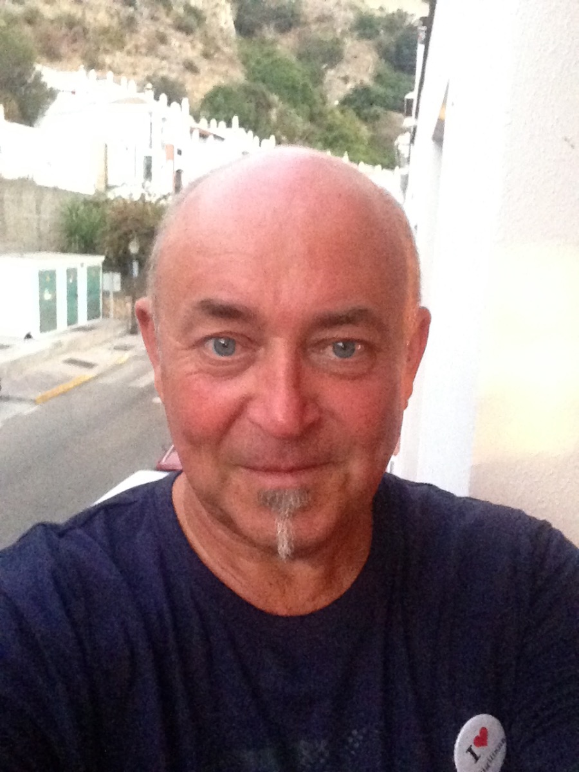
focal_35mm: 35
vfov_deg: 52.6
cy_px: 386
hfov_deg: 40.7
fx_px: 781
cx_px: 290
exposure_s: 1/15
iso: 800
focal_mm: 2.18
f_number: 2.4
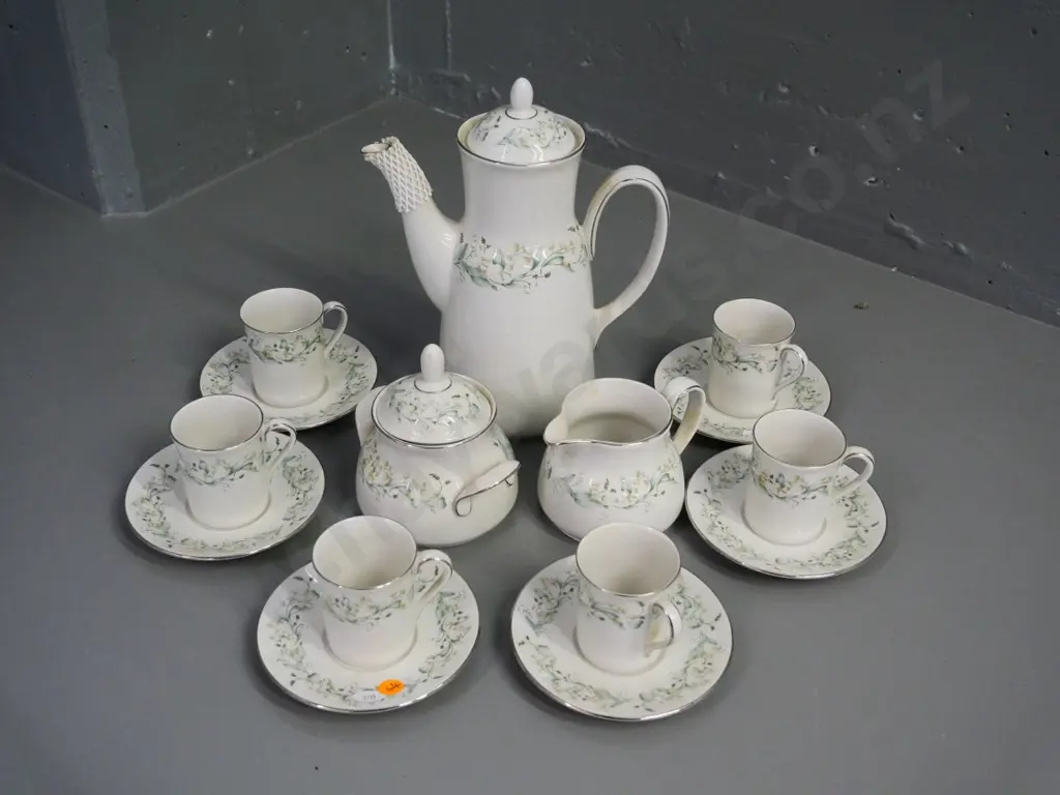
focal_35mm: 36
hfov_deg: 51.4
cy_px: 398
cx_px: 530
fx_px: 1102
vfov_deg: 39.7
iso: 3200
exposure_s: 1/200
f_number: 5
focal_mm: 18
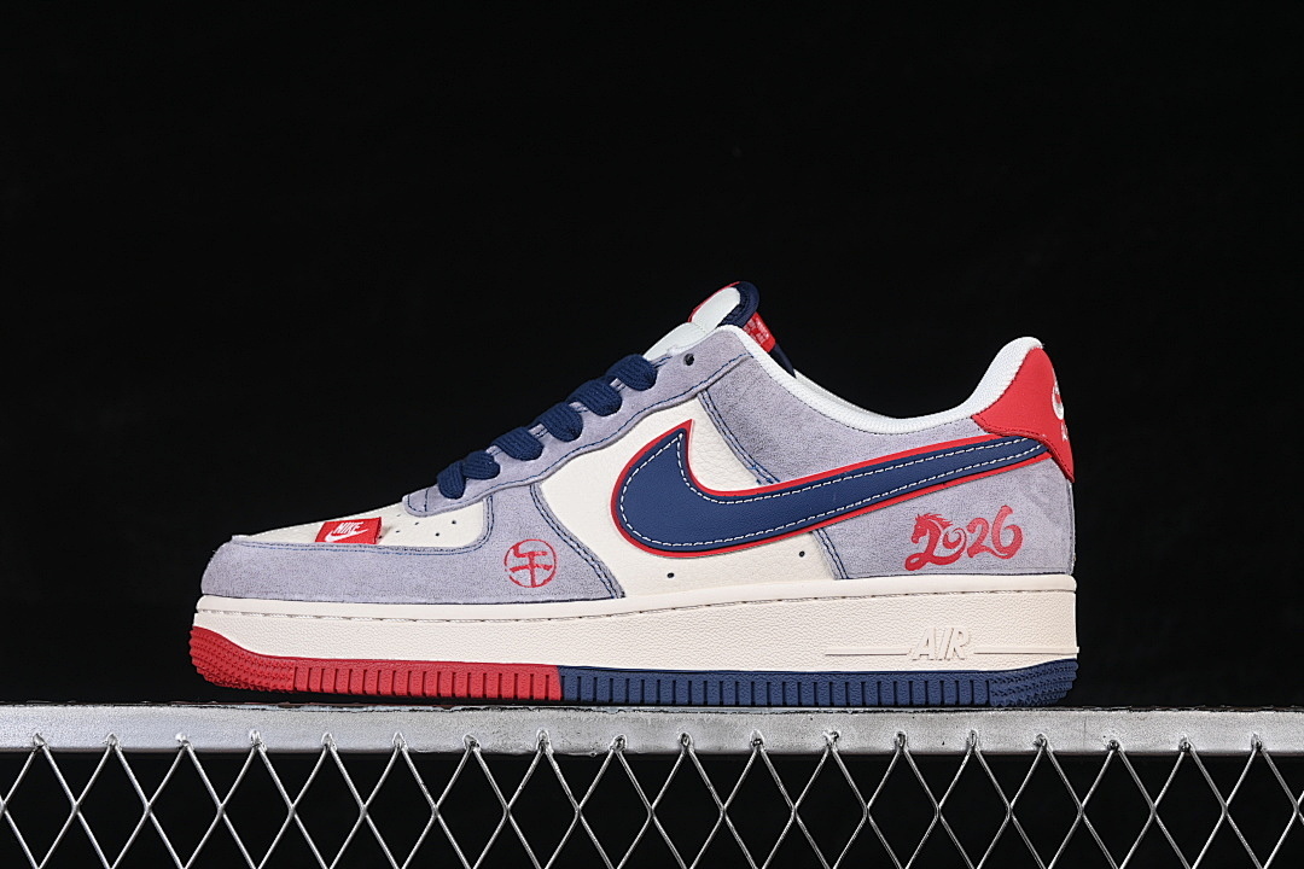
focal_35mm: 75
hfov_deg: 27.0
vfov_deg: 18.2
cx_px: 652
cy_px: 434
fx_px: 2716
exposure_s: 1/80
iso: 160
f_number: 8
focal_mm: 50
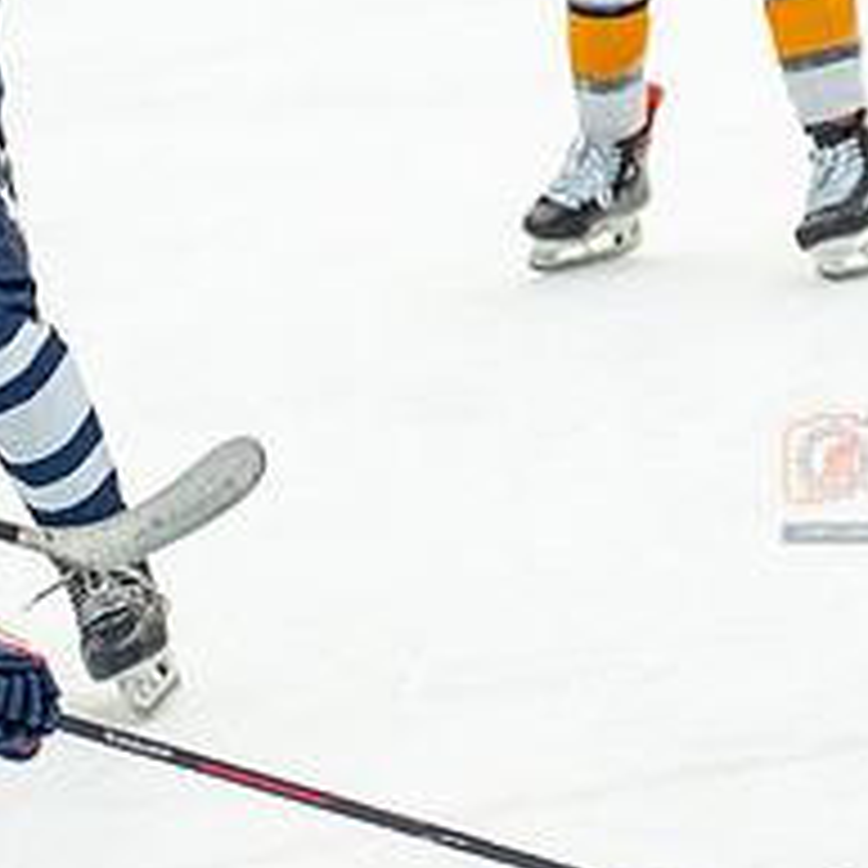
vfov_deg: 4.6
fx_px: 10752
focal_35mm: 379
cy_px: 474
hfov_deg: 4.6
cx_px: 976
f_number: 3.5
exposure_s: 1/640
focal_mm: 99
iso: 800
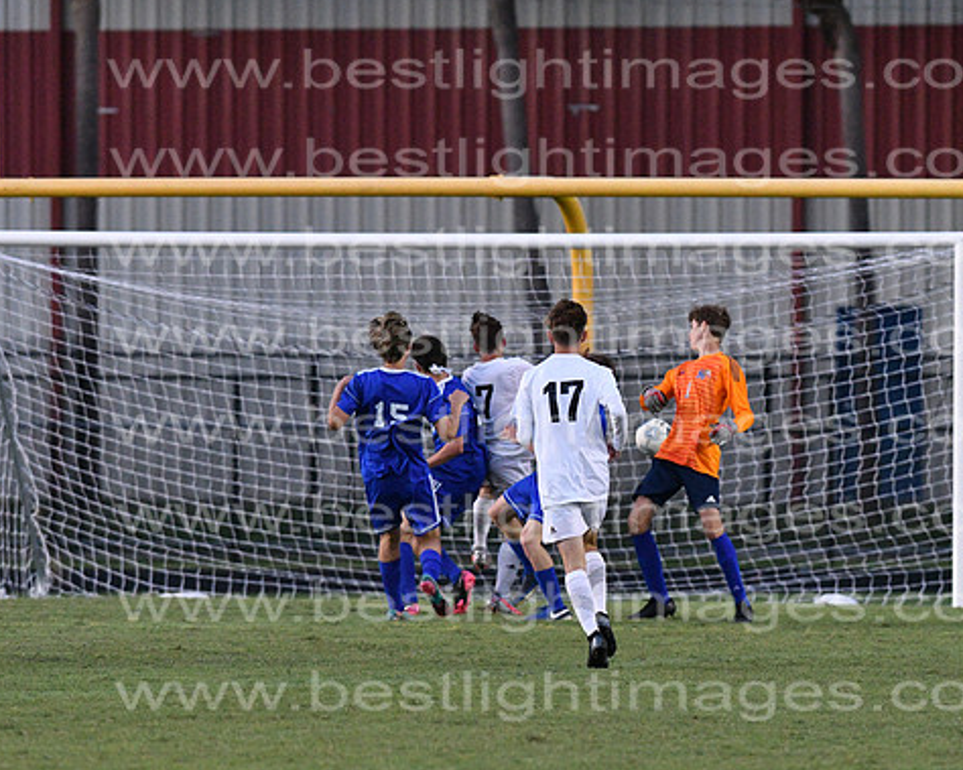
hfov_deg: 3.7
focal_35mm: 517
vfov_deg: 3.0
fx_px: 14732
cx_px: 577
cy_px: 385
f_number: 4
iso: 8000
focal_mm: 300
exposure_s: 1/800
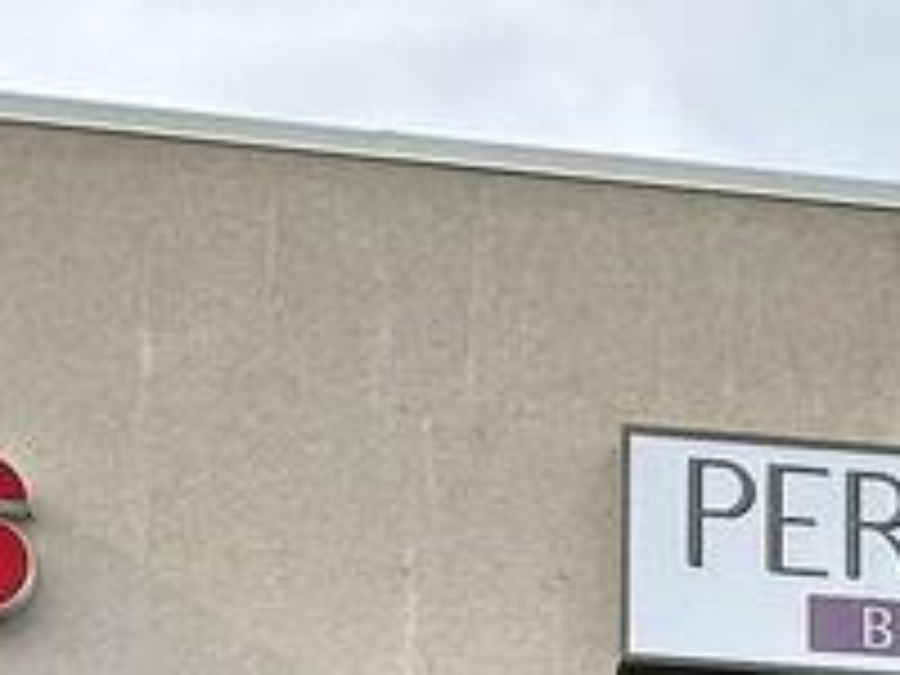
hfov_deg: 18.9
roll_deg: +1.3
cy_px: 1170
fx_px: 2626
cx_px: 900
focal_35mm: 101
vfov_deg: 13.3
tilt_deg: +9.0
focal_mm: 2.22
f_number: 2.2
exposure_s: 1/716
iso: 40
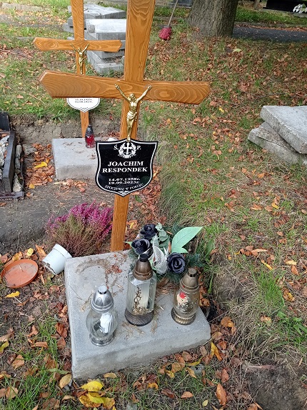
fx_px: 331
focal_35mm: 28
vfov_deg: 63.5
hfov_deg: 49.7
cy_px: 205
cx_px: 154
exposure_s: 1/428
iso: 102
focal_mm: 4.74
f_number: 1.79
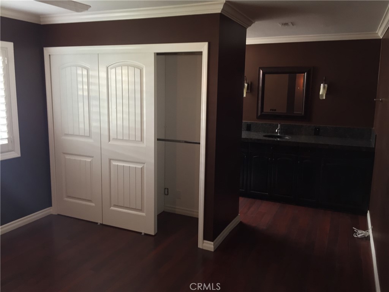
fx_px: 326
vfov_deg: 48.2
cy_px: 146
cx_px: 194
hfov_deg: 61.7
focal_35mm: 29
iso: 125
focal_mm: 4.15
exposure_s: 1/30
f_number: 2.2
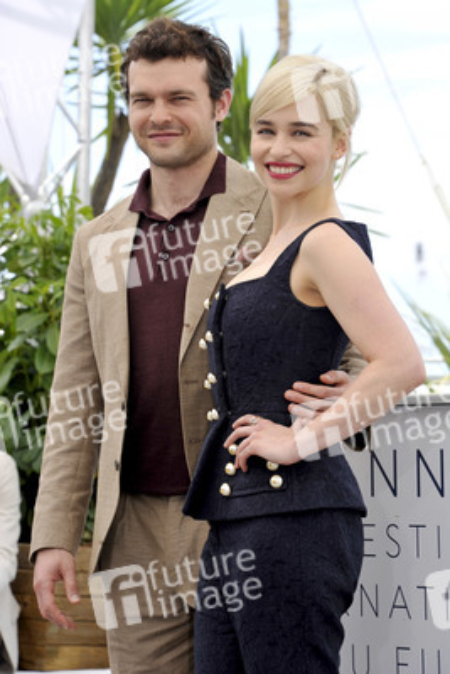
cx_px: 225
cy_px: 337
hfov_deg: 8.6
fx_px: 2997
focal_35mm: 160
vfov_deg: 12.8
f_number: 8
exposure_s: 1/250
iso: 200
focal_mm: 160
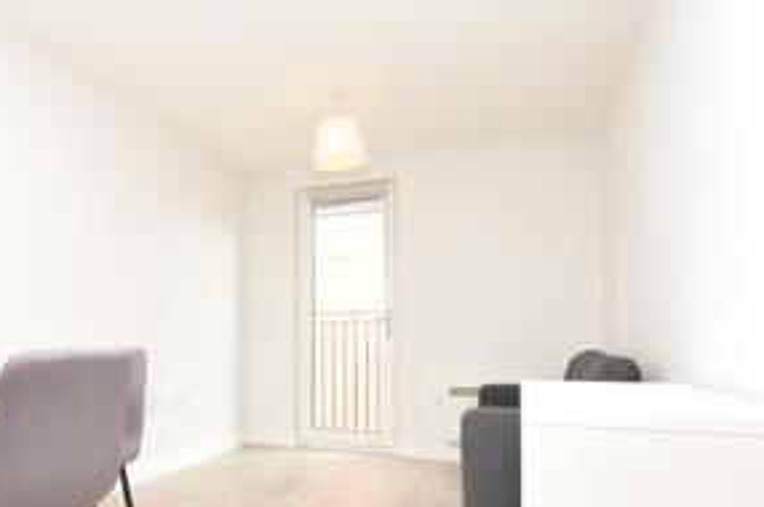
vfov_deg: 50.3
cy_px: 338
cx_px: 238
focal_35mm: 25
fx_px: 530
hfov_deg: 69.0
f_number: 5
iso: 800
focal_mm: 10
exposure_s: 1/100
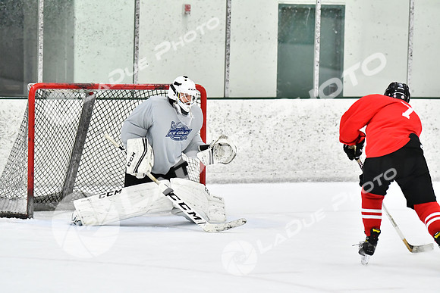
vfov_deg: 7.0
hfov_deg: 10.5
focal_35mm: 195
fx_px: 2384
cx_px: 220
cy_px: 146
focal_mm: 130
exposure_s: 1/1250
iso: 5000
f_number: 2.8
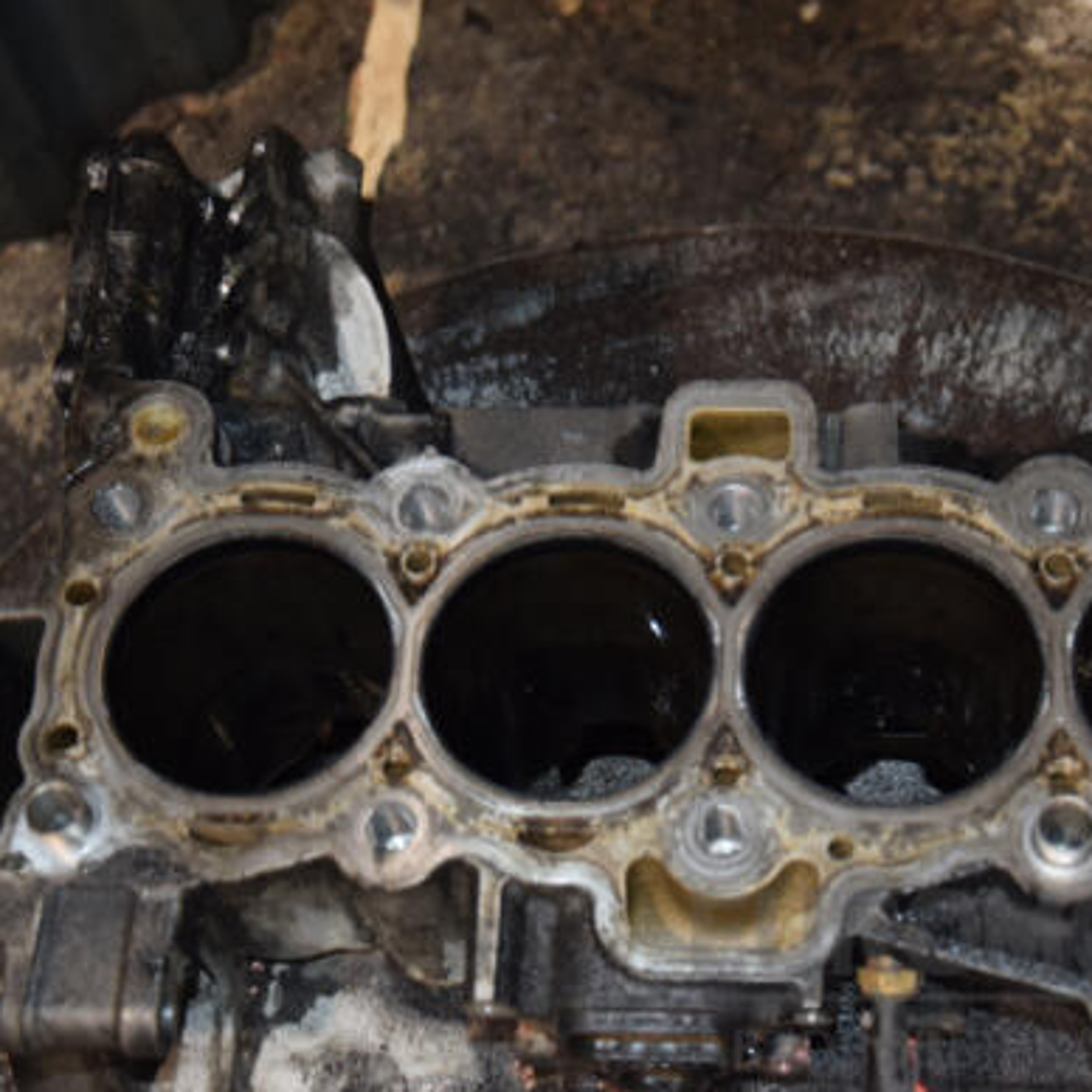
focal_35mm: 75
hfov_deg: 23.0
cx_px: 639
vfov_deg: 23.1
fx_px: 2677
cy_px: 557
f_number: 5
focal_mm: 38
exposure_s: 1/60
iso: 800
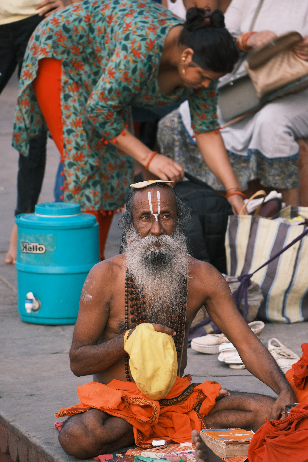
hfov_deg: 4.0
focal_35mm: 347
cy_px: 231
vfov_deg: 5.9
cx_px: 154
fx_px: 4453
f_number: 5.6
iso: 400
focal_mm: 231
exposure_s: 1/60
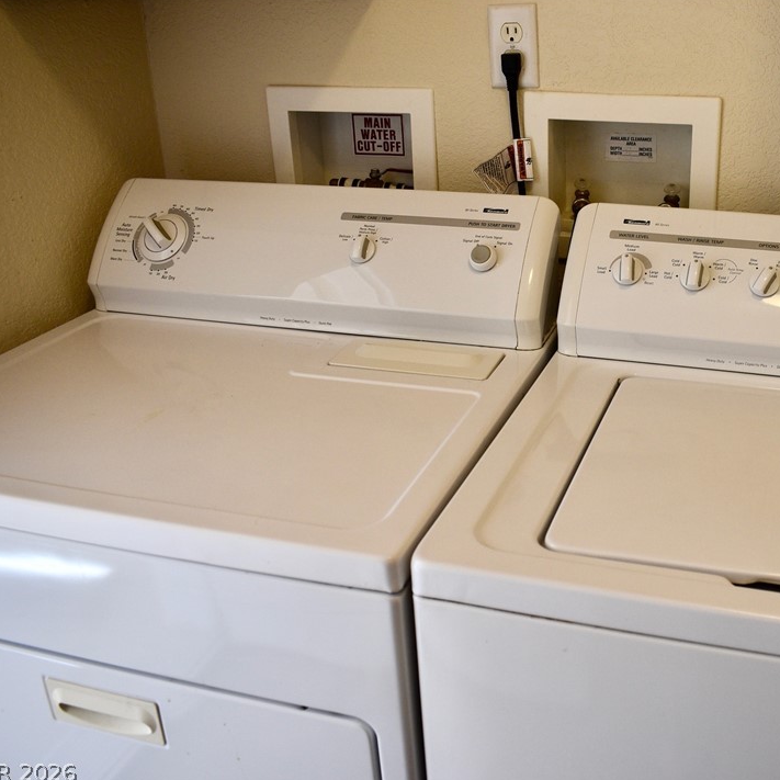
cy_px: 393
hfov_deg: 46.0
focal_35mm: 35
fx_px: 892
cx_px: 555
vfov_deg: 47.2
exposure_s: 1/100
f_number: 5
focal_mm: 18
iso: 400
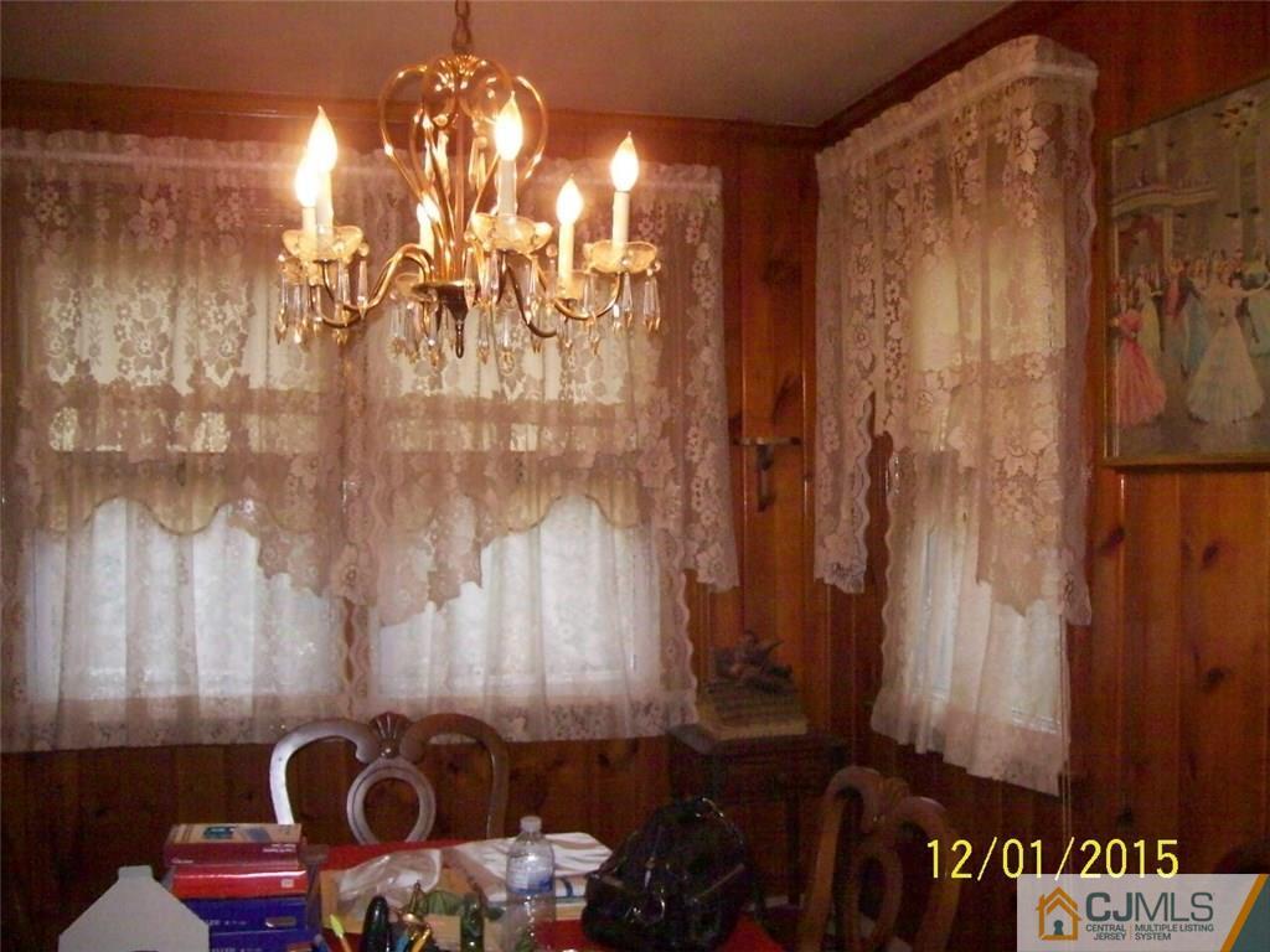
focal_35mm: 36
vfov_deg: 39.7
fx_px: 1321
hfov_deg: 51.4
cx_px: 635
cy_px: 476
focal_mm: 6
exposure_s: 1/64
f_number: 2.7
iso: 160
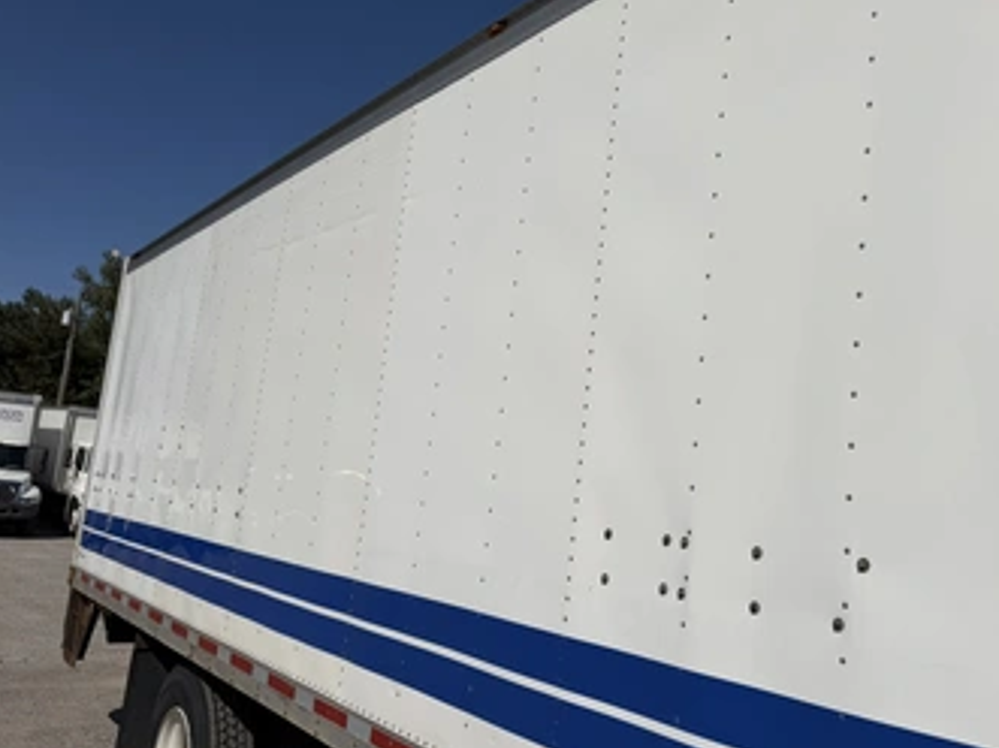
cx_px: 595
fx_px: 837
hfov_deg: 61.2
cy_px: 377
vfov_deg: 48.2
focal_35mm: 29
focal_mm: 6.76
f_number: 1.78
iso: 80
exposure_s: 1/22727
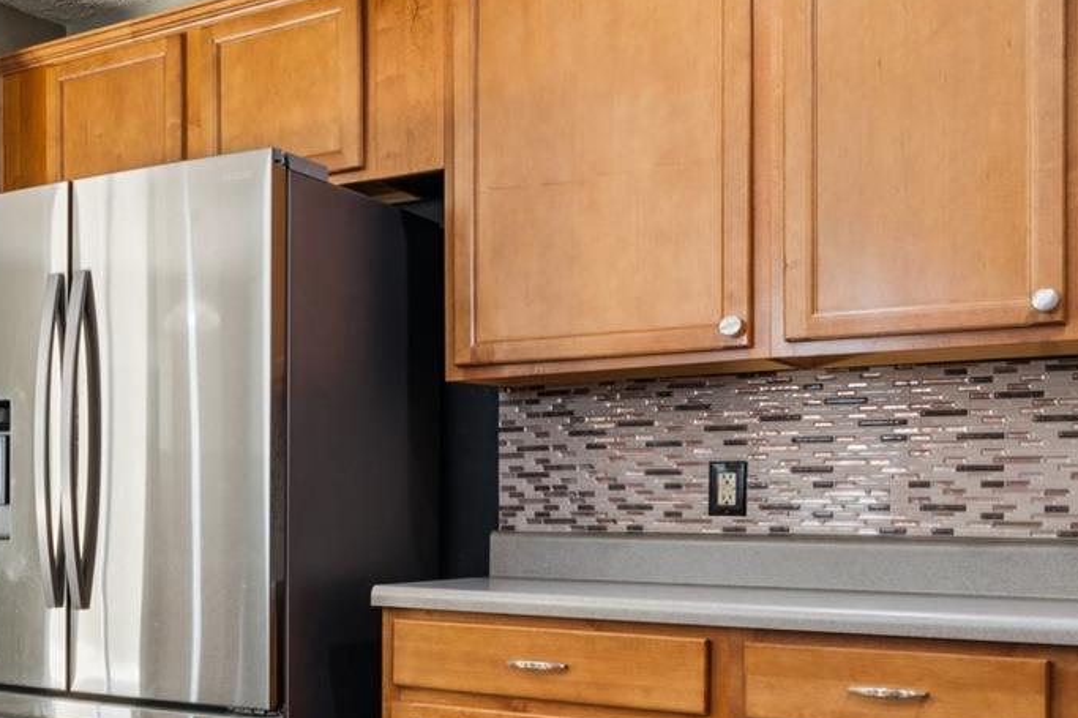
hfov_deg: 34.6
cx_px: -123
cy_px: 503
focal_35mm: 49
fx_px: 1464
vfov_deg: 27.3
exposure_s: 1
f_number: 13
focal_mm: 16.3
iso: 100
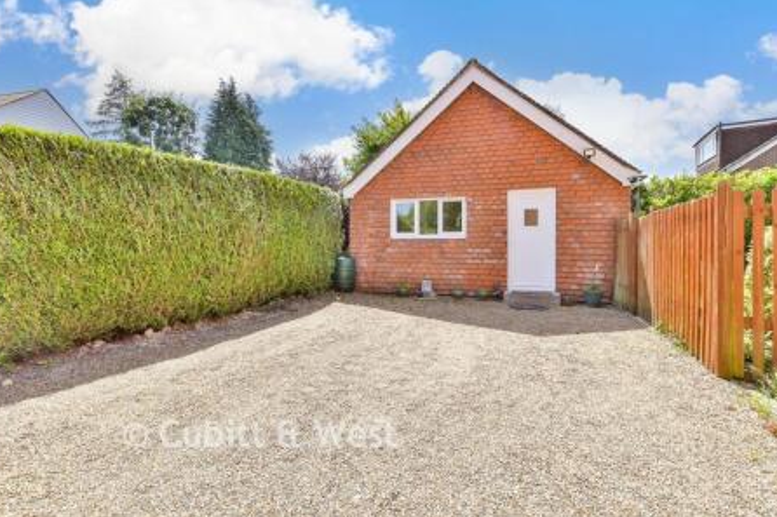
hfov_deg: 96.8
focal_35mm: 16
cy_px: 245
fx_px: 345
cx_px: 392
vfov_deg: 73.6
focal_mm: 10
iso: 100
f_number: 8
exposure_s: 1/40
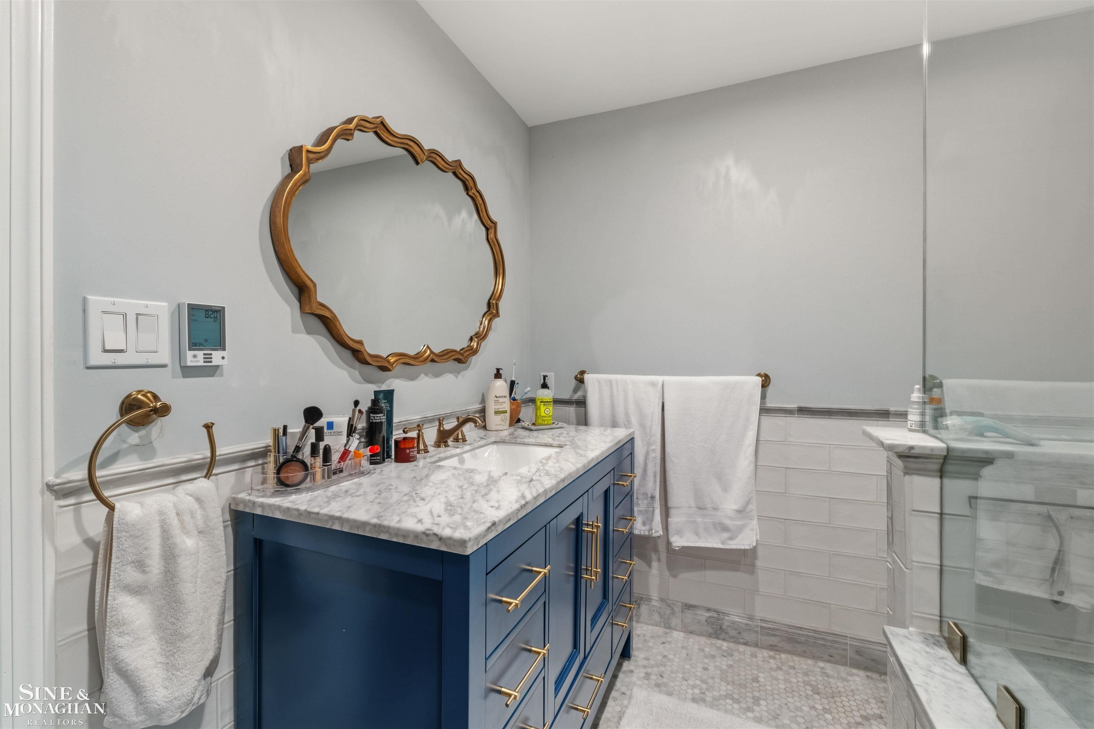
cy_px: 364
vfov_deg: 77.3
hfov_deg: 100.4
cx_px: 547
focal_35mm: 15
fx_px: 456
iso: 800
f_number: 7.1
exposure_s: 1
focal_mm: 10
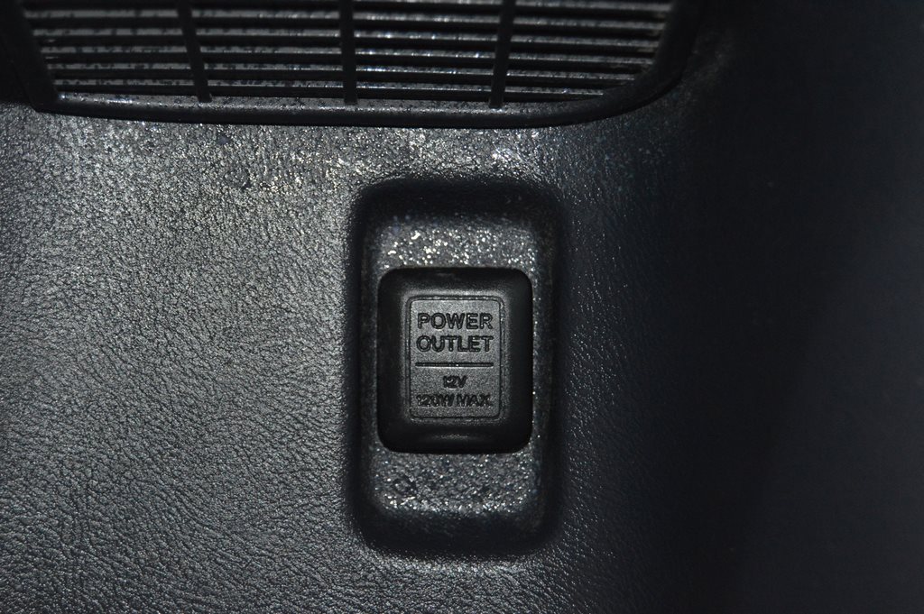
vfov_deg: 16.5
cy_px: 307
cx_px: 462
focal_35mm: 82
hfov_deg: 24.6
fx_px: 2116
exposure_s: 1/60
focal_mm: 55
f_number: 5.6
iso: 3200
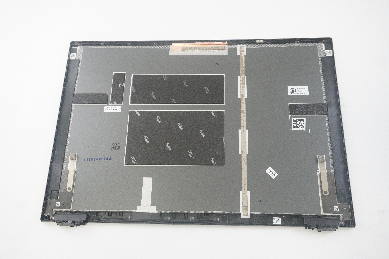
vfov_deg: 38.3
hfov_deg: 55.1
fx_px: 372
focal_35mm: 34
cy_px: 130
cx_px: 194
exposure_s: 1/125
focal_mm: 23
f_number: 5.6
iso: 3200
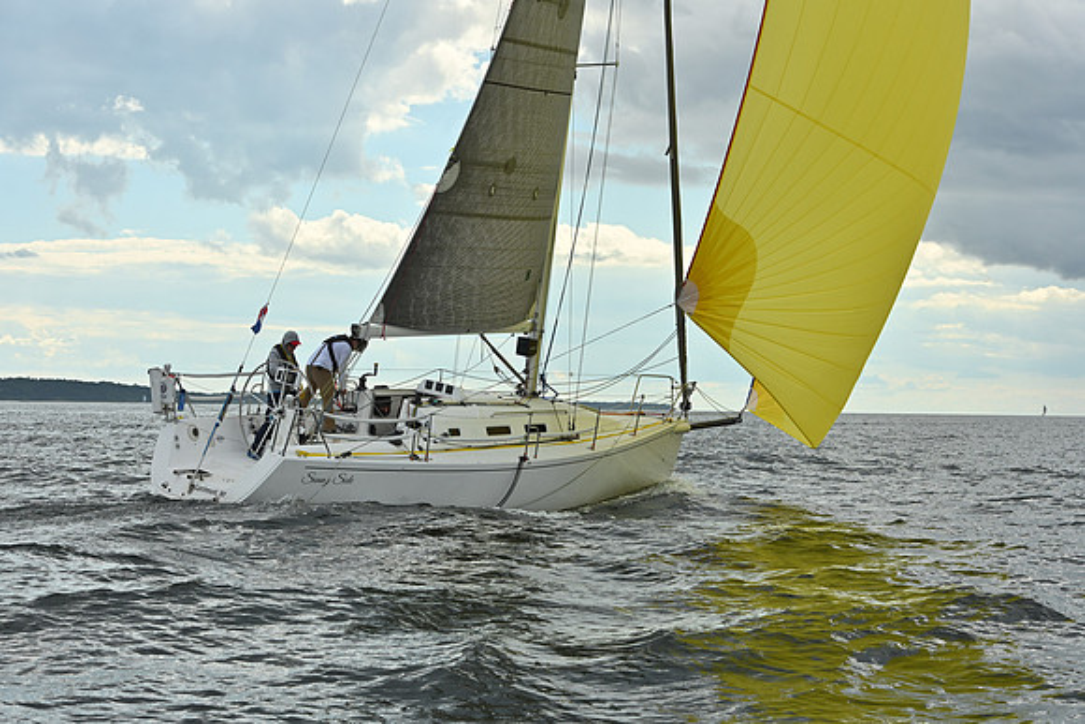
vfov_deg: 18.2
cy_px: 362
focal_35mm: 75
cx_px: 542
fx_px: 2261
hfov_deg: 27.0
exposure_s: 1/800
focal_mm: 75
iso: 250
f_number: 8
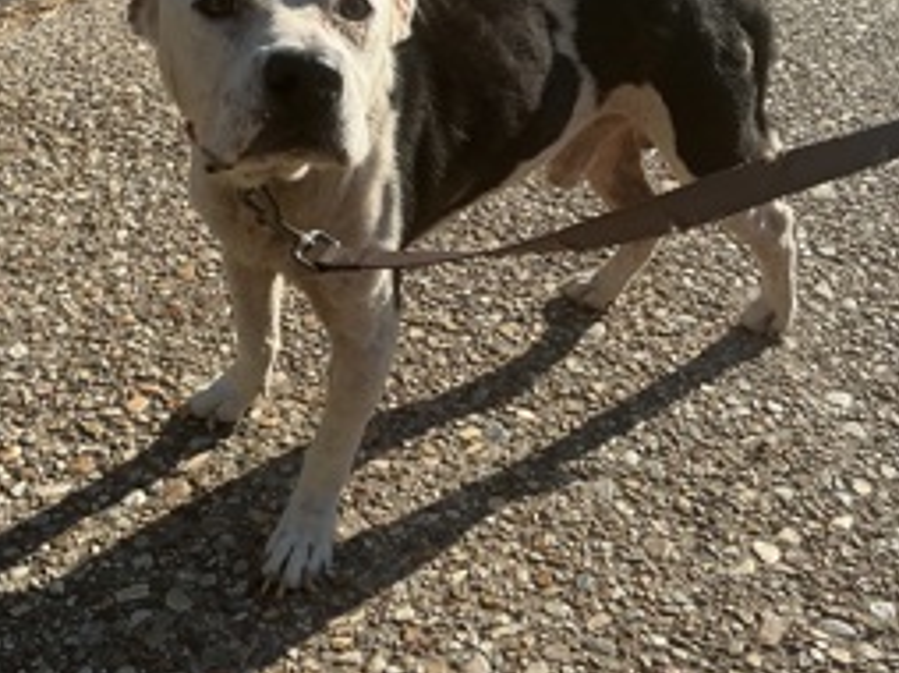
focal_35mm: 48
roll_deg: -4.4
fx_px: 1245
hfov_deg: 39.7
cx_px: 425
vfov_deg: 30.1
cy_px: 250
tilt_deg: -31.3
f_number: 1.8
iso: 25
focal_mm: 3
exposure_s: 1/1534
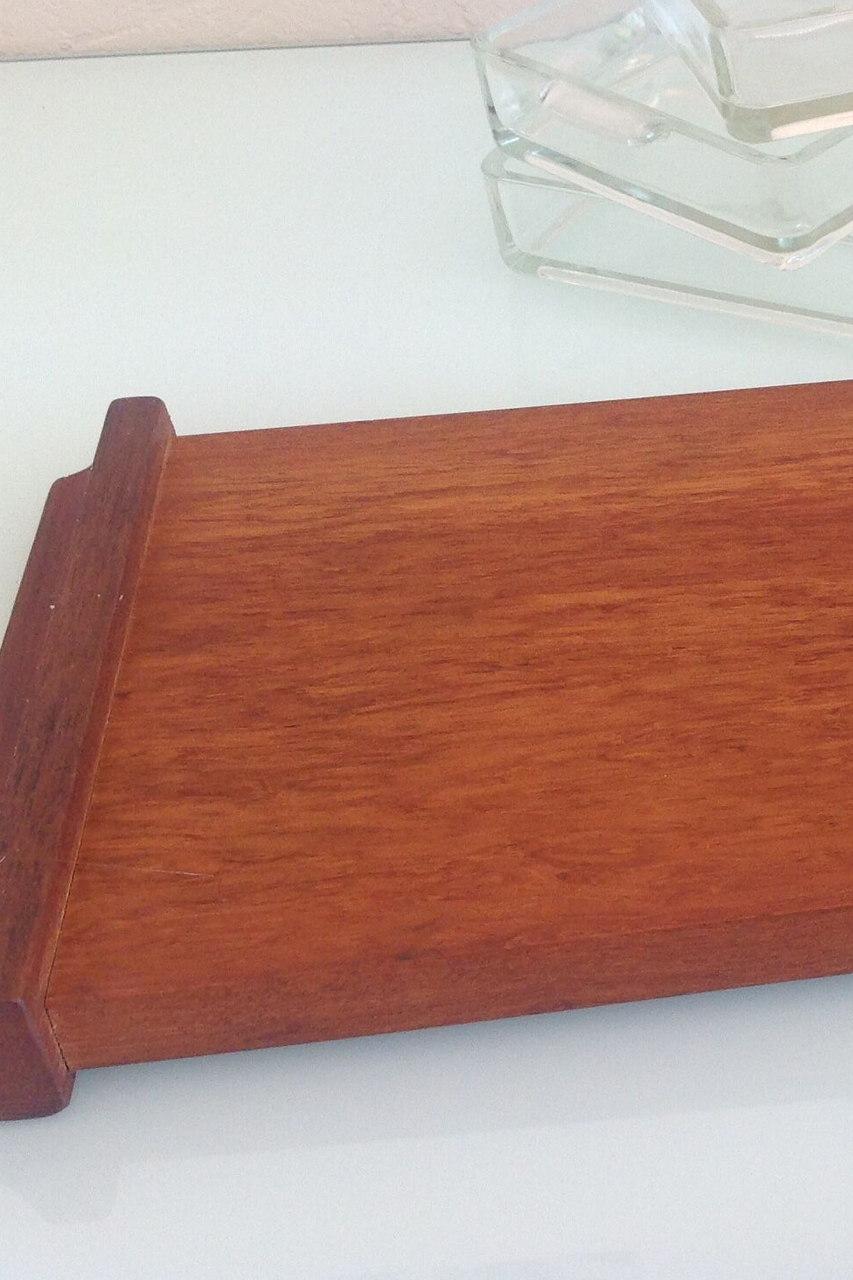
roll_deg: +0.4
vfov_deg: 31.2
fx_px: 2275
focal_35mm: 64
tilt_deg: -37.2
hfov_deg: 20.3
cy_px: 446
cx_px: 936
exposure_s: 1/120
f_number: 2.4
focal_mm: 4.28
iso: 80
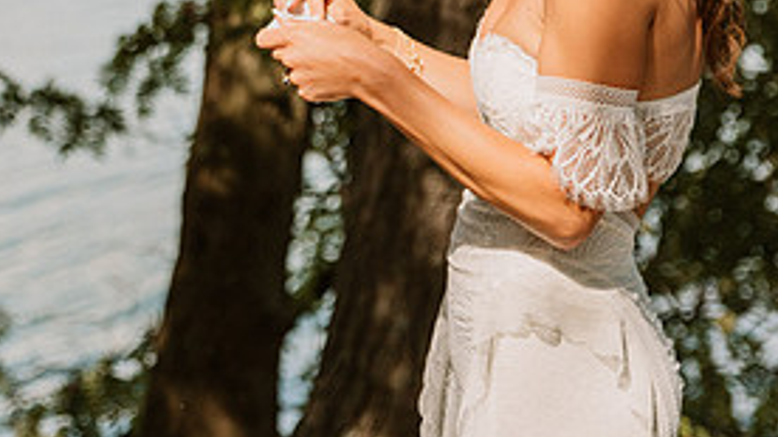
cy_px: -99
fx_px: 2949
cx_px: 96
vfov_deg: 8.4
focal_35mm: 143
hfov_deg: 14.9
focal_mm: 65
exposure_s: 1/8000
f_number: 2.8
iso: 800
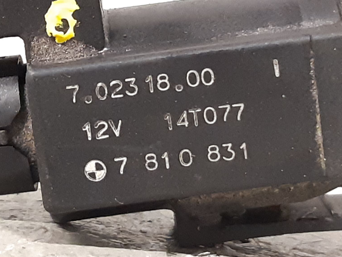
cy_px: 130
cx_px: 146
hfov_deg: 52.4
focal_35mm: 35
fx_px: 346
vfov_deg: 40.7
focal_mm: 3.93
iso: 320
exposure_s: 1/25
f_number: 1.7
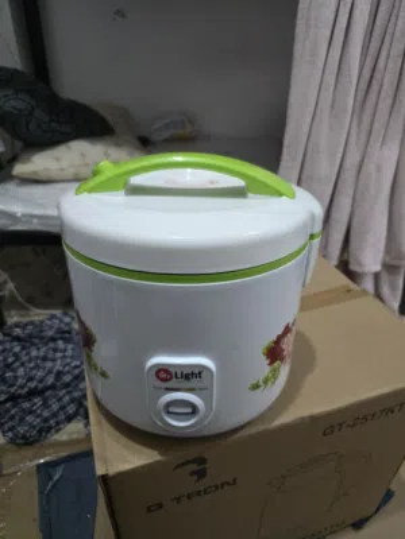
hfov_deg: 58.9
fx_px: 359
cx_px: 202
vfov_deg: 73.9
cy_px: 270
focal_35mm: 23
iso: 1000
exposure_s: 1/100
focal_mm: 6.3
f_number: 1.7
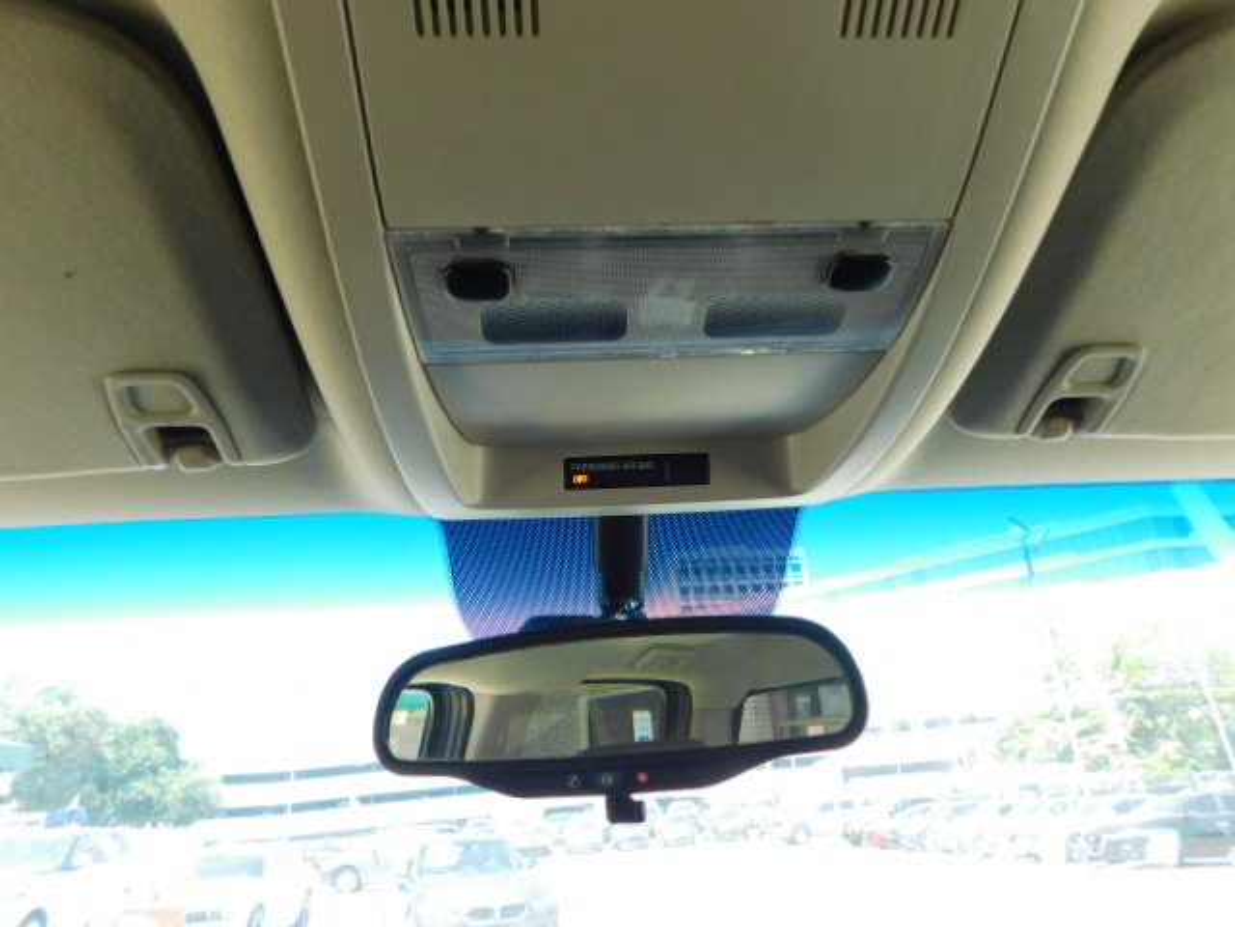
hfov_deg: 73.9
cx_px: 618
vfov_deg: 58.9
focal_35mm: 23
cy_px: 464
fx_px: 821
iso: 125
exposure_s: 1/100
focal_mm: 4
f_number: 3
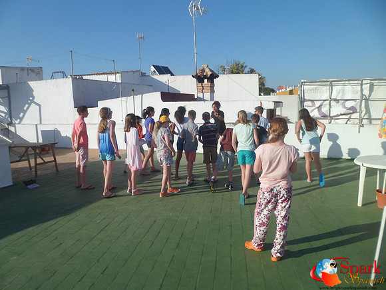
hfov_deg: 67.3
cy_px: 145
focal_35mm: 26
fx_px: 290
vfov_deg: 53.1
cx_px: 193
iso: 80
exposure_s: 1/180
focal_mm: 4.9
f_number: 9.4
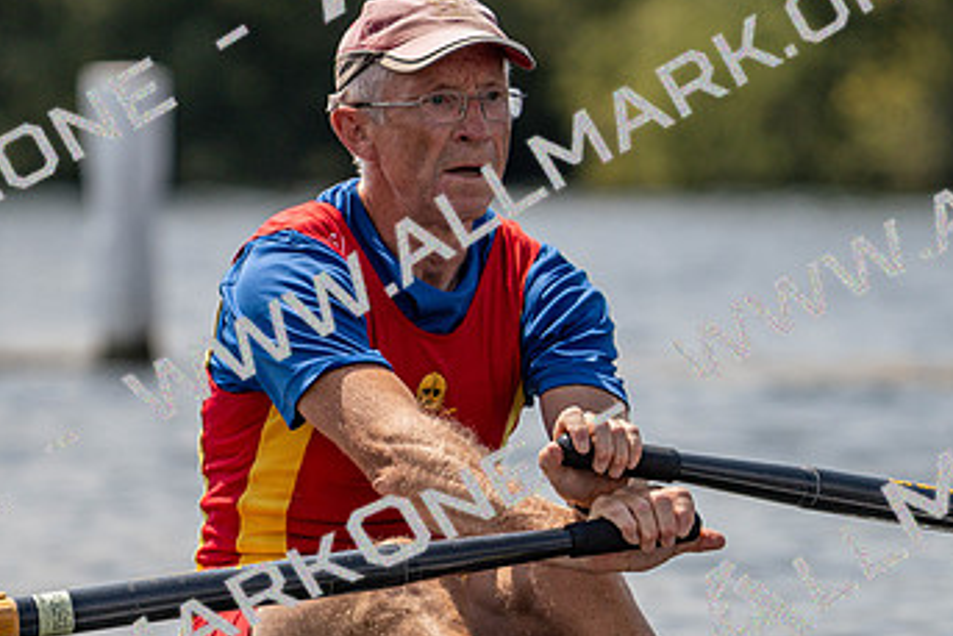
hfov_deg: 3.7
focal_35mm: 561
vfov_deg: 2.5
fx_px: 14856
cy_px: 429
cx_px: 467
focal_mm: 332
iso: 160
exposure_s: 1/1600
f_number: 6.3
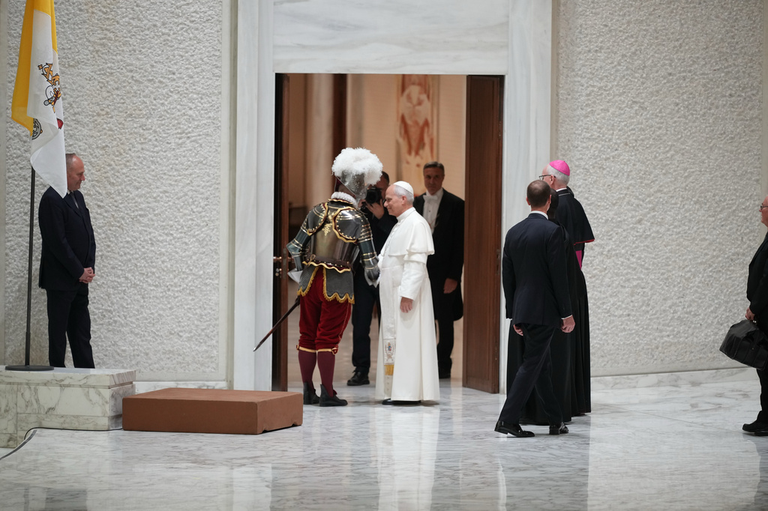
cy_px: 256
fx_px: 6398
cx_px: 384
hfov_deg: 6.9
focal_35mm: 300
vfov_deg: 4.6
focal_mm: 300
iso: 2500
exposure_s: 1/500
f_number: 2.8
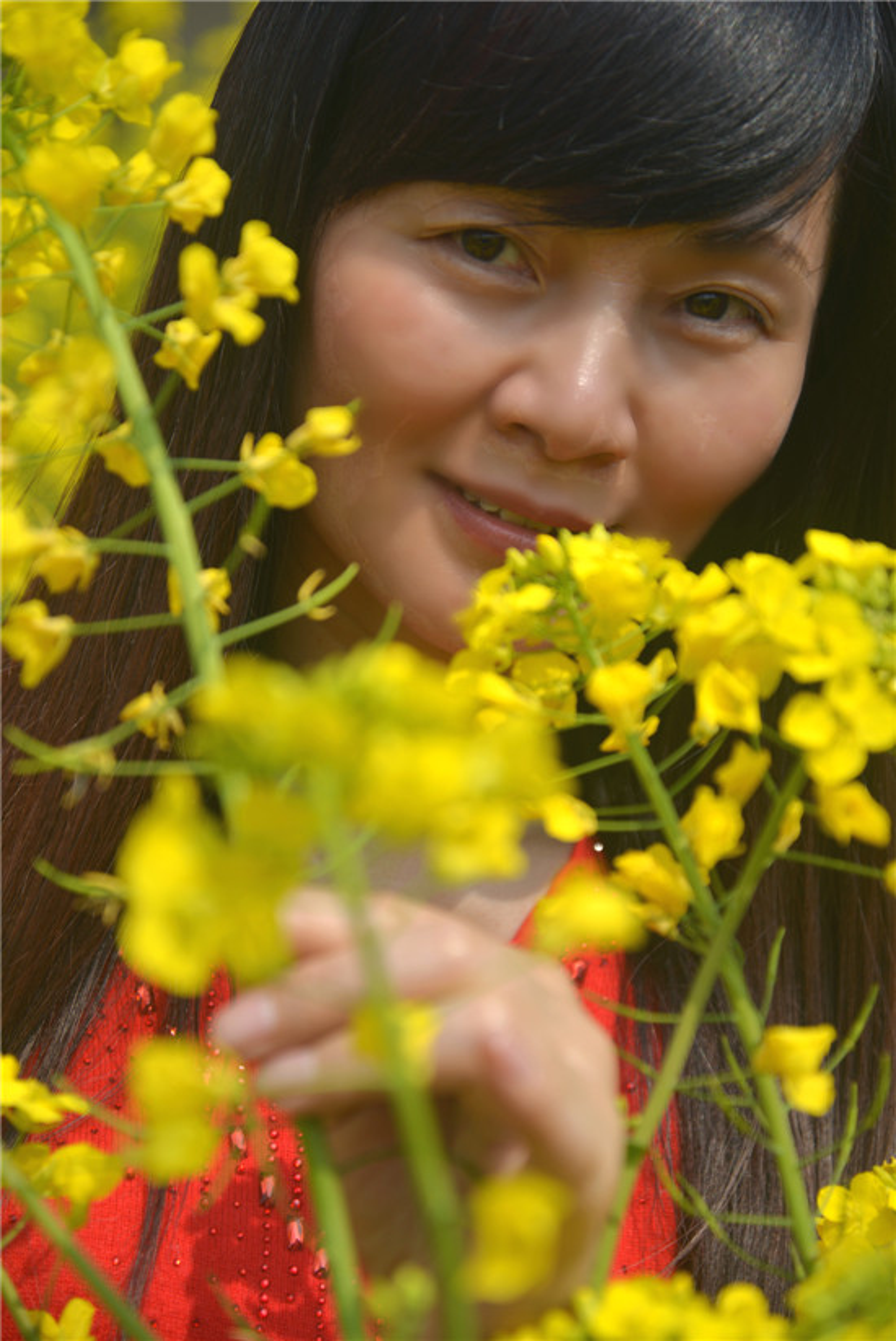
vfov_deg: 23.9
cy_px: 670
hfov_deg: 16.1
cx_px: 448
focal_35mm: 85
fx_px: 3168
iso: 100
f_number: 4.5
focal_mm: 85
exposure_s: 1/320
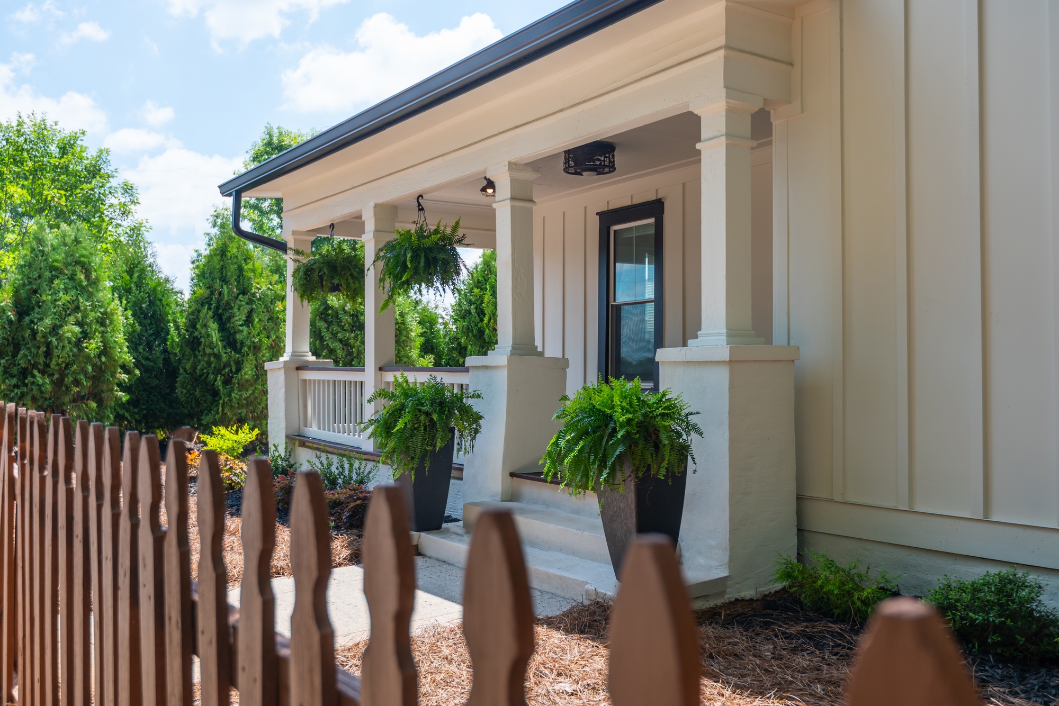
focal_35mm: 32
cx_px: 530
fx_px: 941
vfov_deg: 41.1
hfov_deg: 58.7
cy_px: 353
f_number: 4.5
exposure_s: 1/640
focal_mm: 32
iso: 125
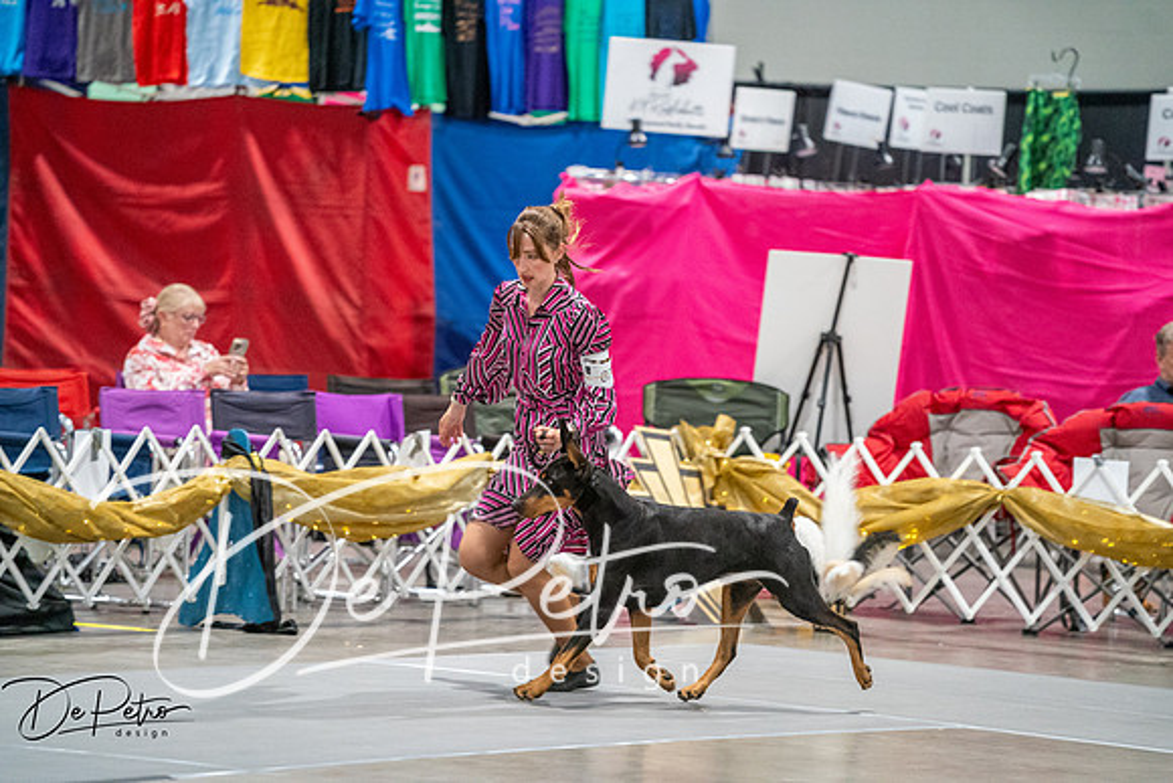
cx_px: 586
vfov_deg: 6.9
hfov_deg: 10.3
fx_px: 6518
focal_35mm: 200
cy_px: 392
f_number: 2.8
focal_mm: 200
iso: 6400
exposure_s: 1/250
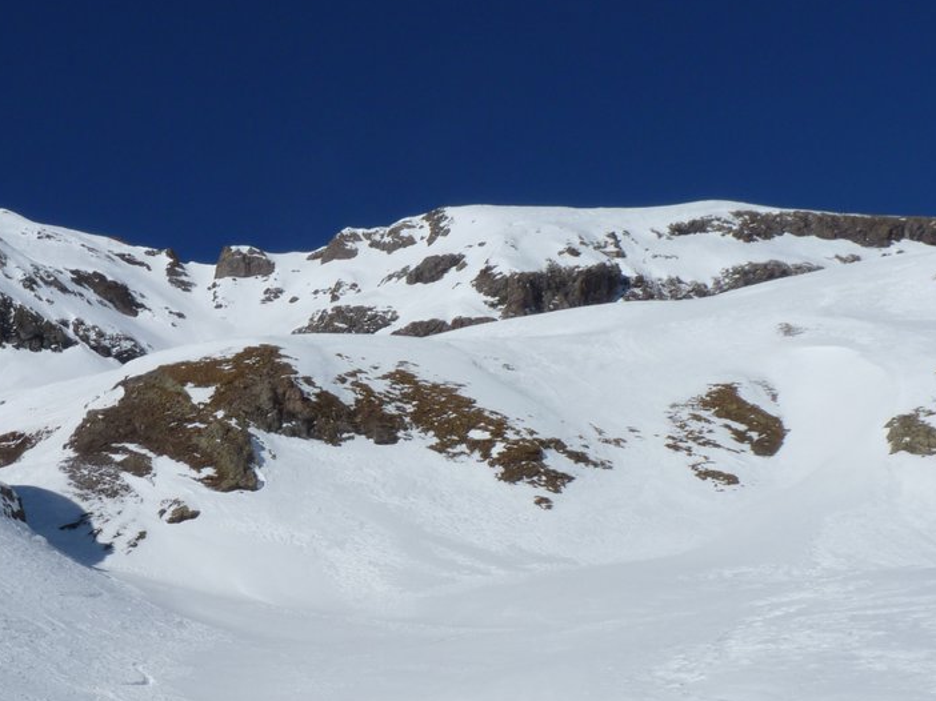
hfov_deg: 29.2
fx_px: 1757
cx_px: 205
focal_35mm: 65
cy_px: 505
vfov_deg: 22.4
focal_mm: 6.8
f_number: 8
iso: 80
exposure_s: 1/640
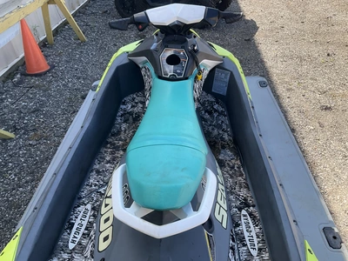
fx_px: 292
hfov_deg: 61.7
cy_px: 130
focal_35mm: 29
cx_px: 174
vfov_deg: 48.2
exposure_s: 1/486
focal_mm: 3
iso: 25
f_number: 1.8
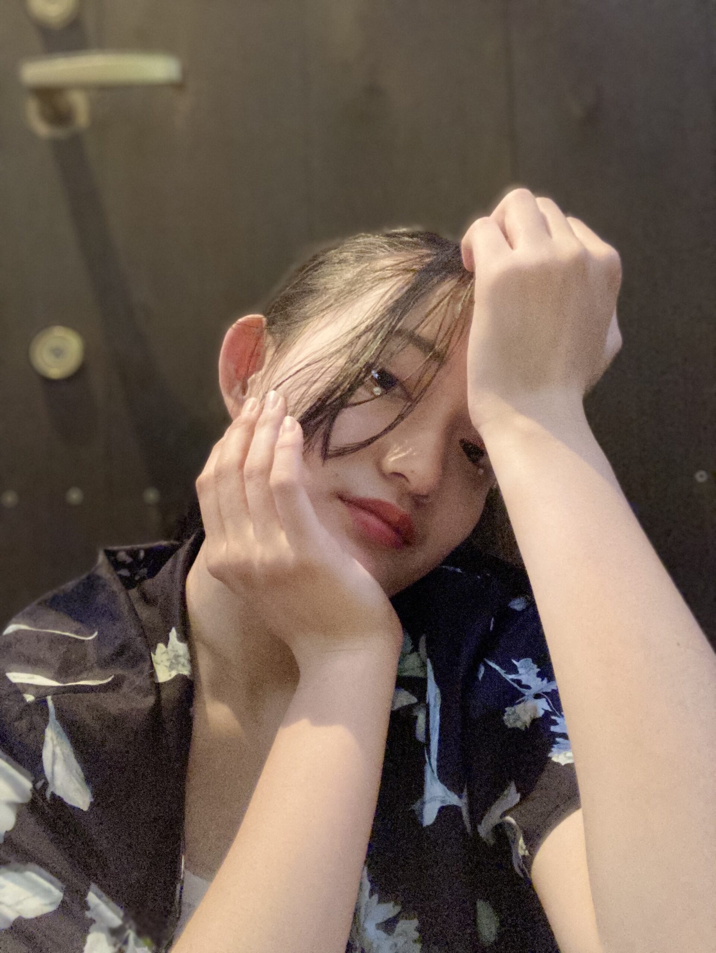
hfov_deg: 44.2
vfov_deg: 56.8
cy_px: 476
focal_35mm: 32
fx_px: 882
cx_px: 358
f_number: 2.2
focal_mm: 2.87
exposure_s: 1/14
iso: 1250
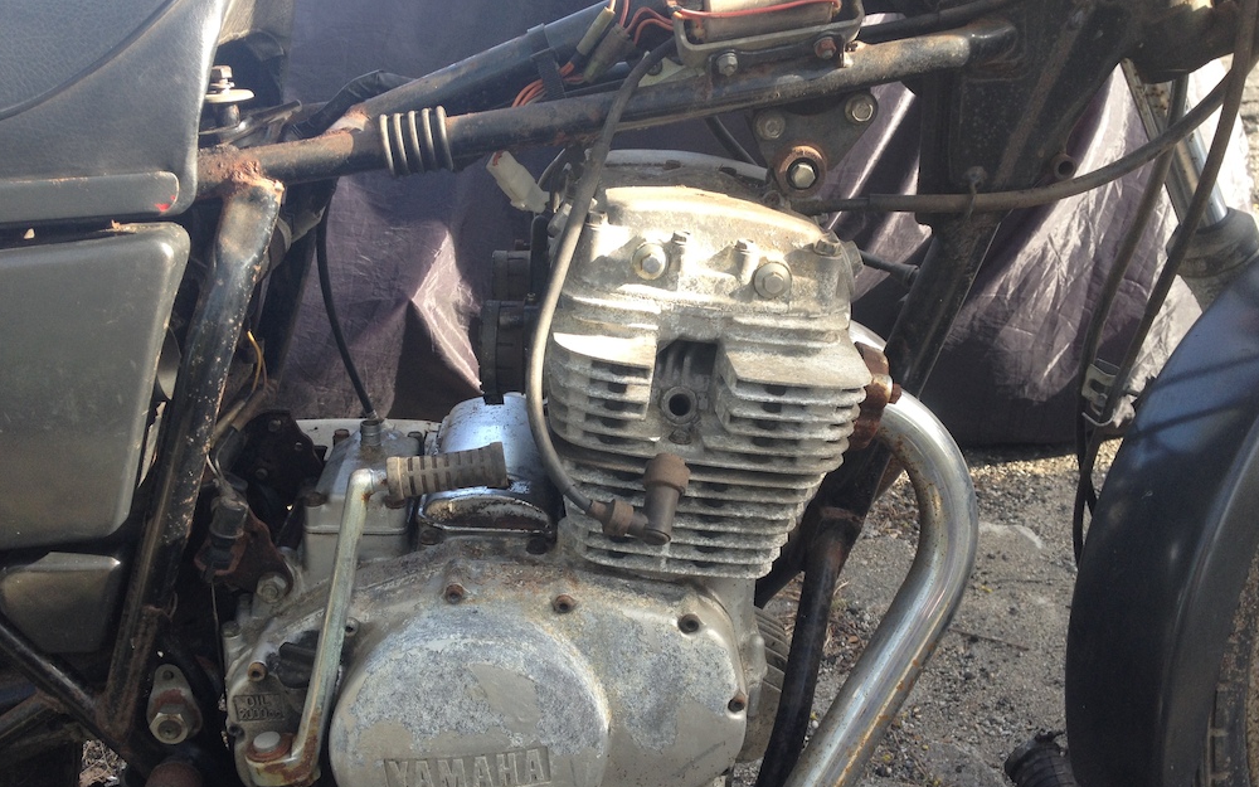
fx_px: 1304
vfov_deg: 33.6
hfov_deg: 51.5
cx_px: 643
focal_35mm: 38
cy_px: 421
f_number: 2.4
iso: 50
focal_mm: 4.28
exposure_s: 1/148
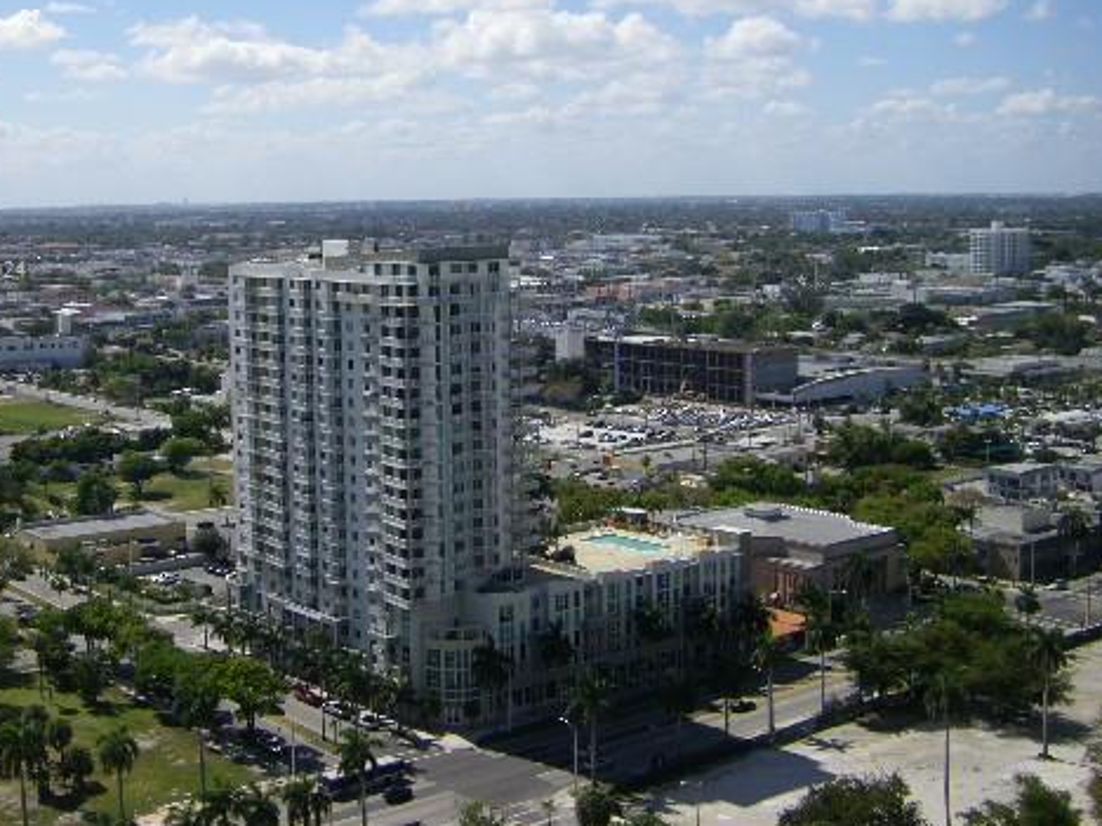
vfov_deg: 27.9
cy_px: 273
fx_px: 1655
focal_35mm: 52
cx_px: 454
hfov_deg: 36.7
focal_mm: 6.3
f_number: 7
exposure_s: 1/250
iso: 64
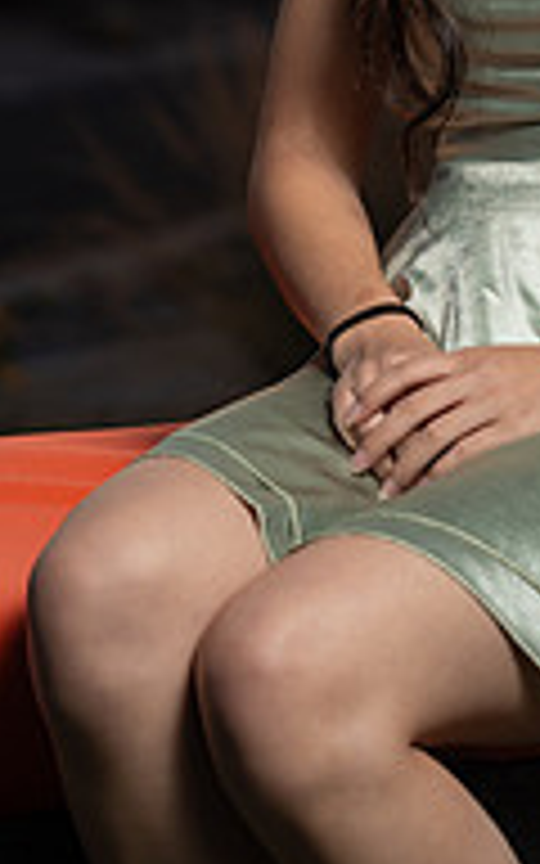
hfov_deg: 6.7
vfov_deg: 10.6
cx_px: 598
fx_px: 4615
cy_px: -14
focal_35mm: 196
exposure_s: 1/200
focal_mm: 82
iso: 100
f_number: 4
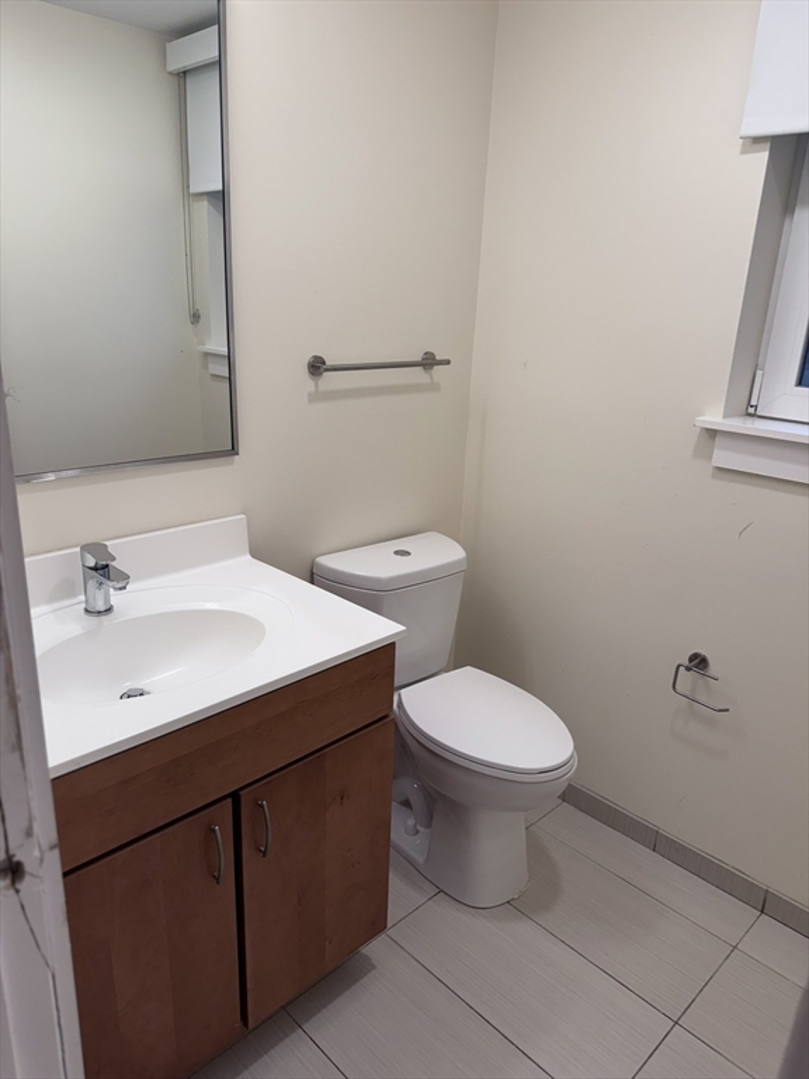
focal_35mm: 24
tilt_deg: -18.8
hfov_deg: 56.8
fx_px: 748
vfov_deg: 71.6
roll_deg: -0.7
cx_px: 404
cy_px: 540
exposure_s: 1/120
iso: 80
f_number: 1.78
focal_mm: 6.76
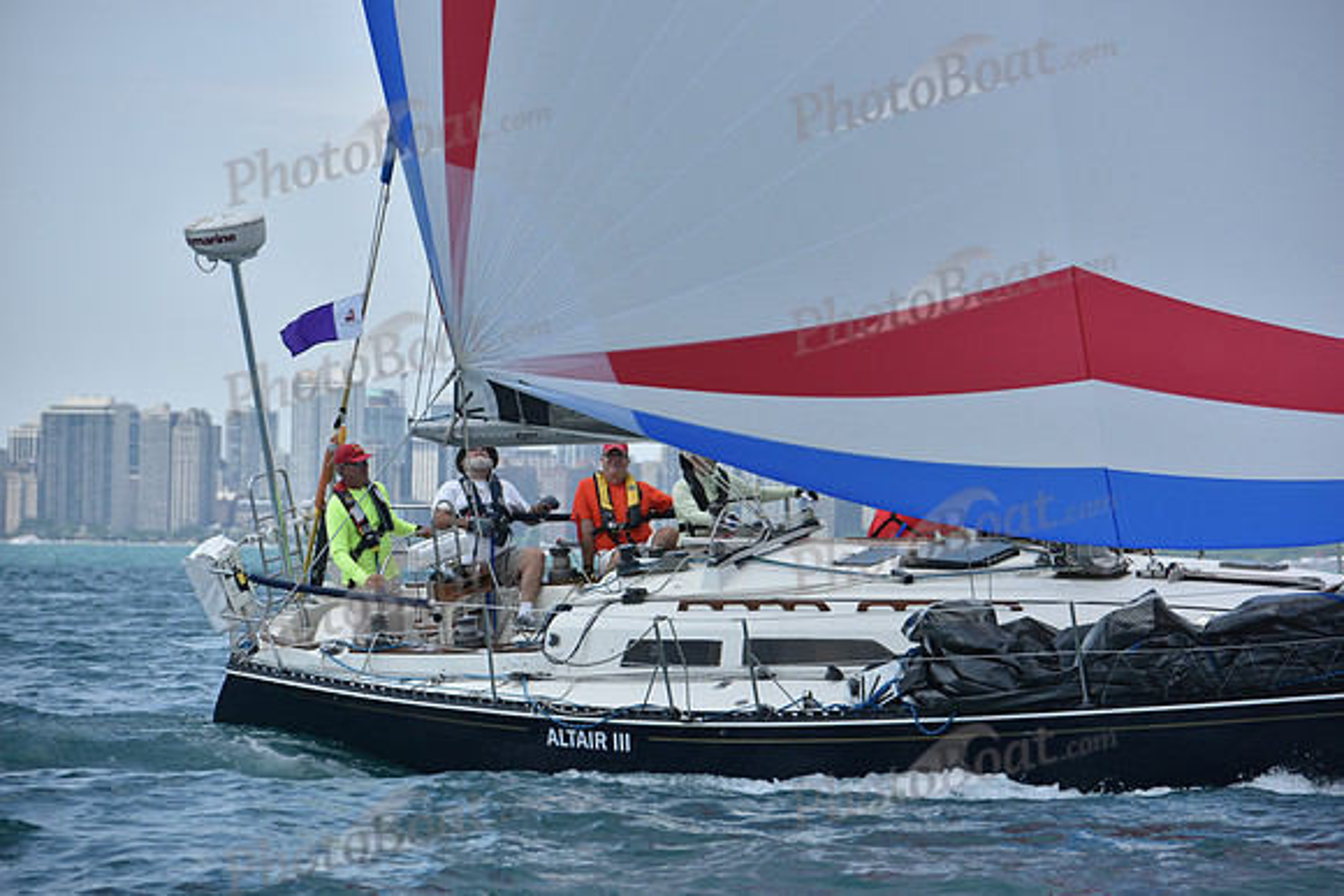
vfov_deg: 7.0
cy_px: 448
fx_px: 7281
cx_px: 672
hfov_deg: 10.5
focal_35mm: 195
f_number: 7.1
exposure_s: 1/1250
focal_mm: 195
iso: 250
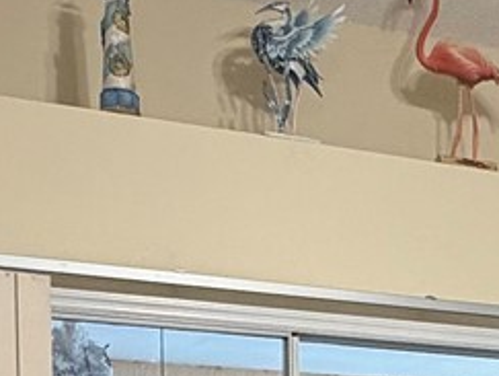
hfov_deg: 20.4
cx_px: 540
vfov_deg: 14.1
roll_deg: -0.1
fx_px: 1328
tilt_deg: -6.2
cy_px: 701
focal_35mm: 92
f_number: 2.2
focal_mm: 2.22
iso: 250
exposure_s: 1/60
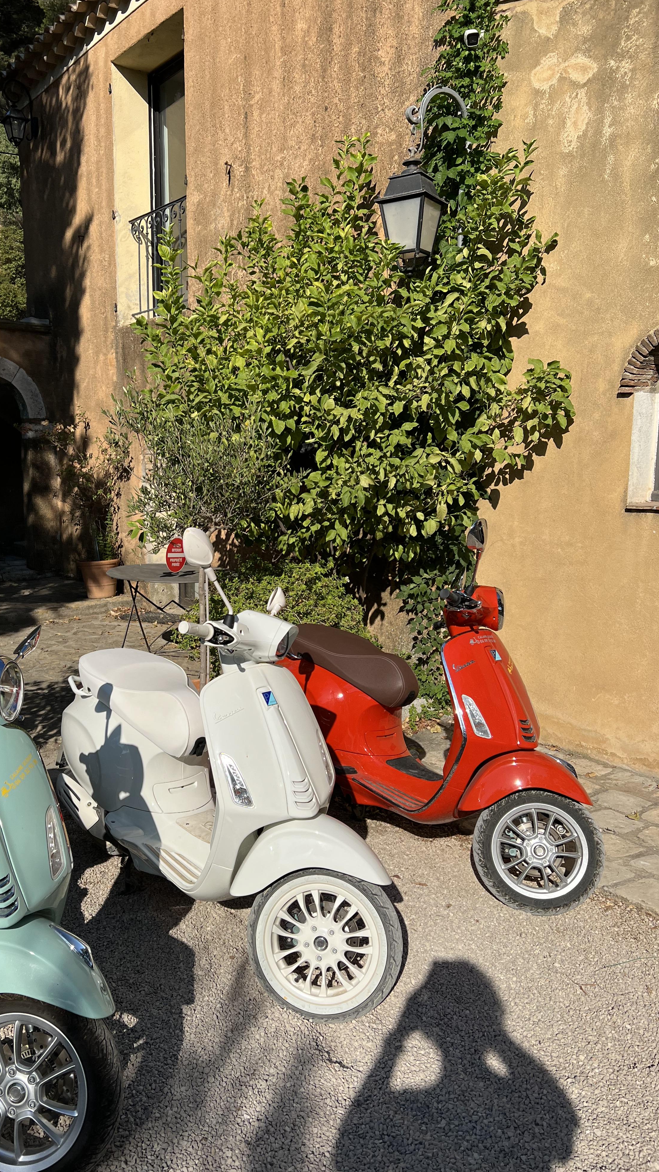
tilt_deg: -9.9
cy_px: 592
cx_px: 232
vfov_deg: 66.1
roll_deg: -0.1
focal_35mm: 29
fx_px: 901
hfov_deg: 39.8
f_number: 1.5
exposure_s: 1/6579
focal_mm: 5.7
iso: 50
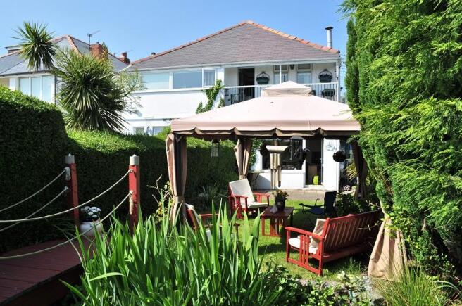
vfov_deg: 47.8
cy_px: 153
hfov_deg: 67.5
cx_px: 231
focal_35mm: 27
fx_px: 346
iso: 200
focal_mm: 18
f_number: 10
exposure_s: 1/250
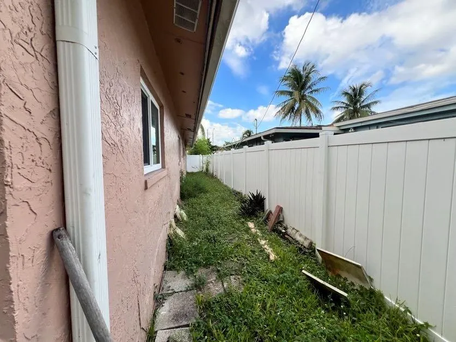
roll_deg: +0.2
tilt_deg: -3.7
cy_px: 171
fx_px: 171
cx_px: 228
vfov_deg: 89.9
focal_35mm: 13
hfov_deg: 106.2
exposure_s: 1/430
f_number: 1.8
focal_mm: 1.57
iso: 32
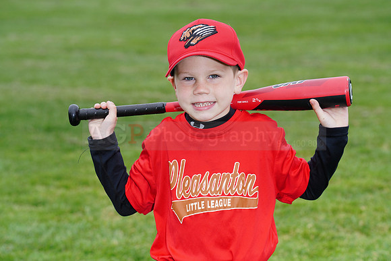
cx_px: 196
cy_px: 130
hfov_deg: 10.3
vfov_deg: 6.9
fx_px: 2173
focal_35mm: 200
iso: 200
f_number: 9
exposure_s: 1/250
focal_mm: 200
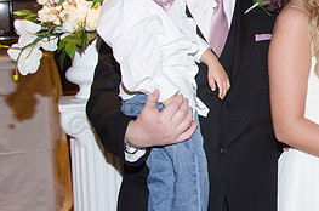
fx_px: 760
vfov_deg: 15.7
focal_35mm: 86
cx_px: 330
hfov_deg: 22.6
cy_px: 36
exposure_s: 1/60
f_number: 5.6
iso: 400
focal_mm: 26
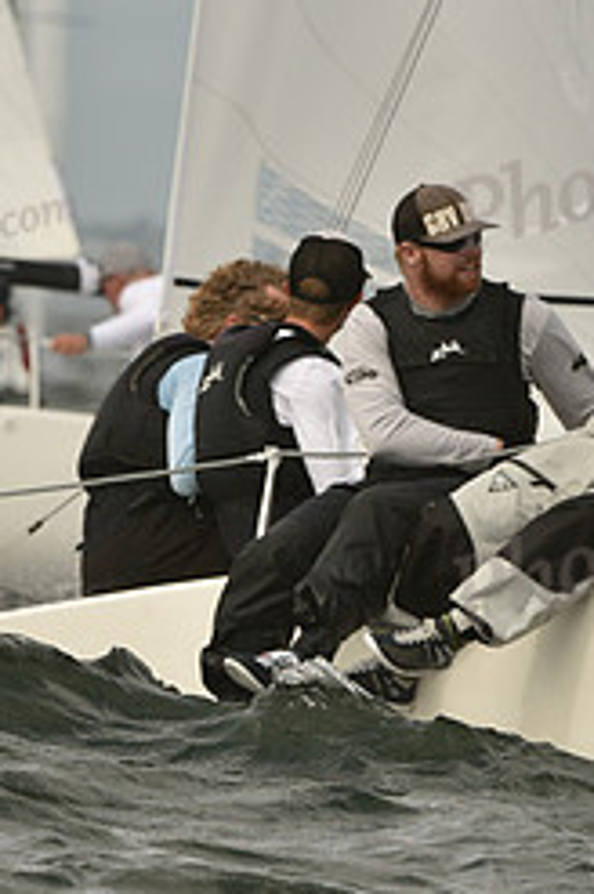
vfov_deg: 2.7
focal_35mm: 776
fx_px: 19259
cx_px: 268
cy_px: 396
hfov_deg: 1.8
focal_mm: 330
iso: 320
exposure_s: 1/1250
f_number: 8
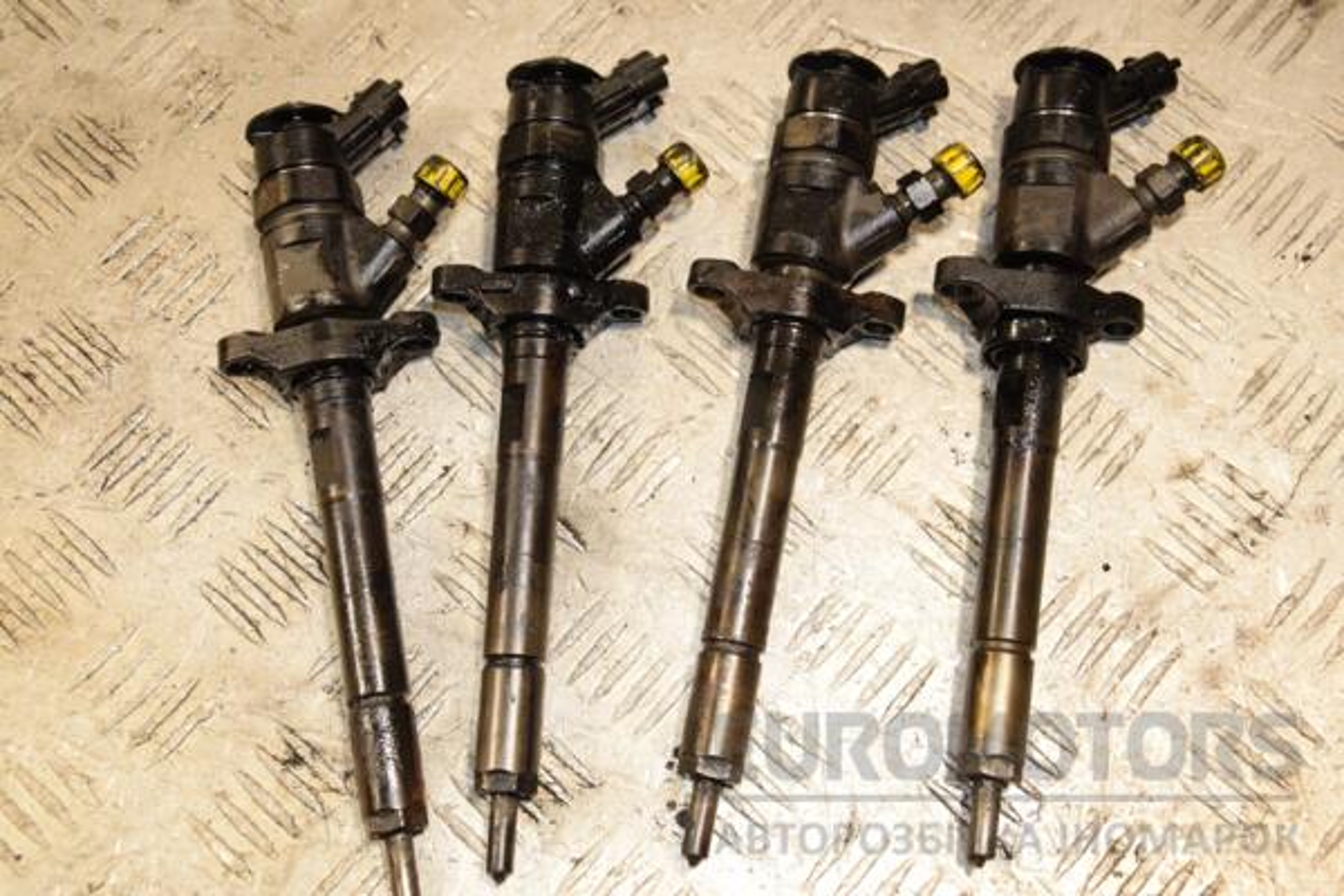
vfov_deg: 26.5
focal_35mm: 51
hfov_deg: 38.9
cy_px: 448
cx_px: 672
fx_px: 1904
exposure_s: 1/200
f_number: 6.3
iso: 800
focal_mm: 34
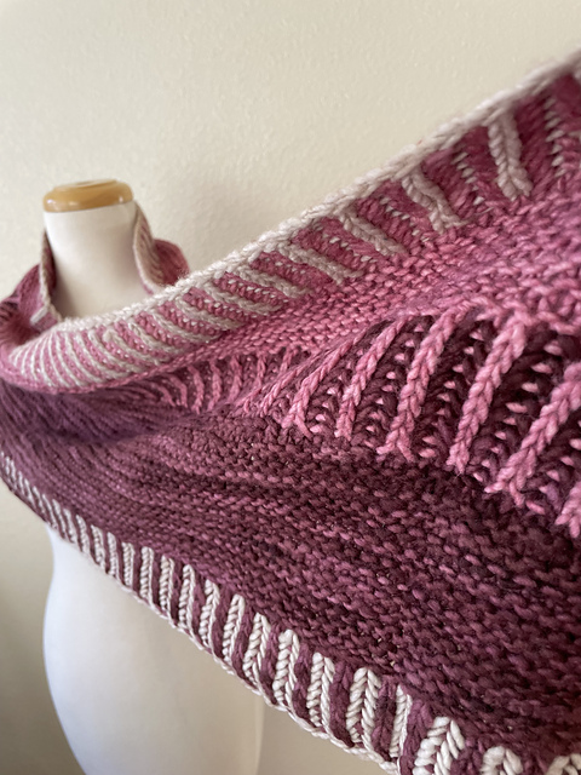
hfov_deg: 53.1
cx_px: 290
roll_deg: +2.0
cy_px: 388
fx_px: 582
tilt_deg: -16.4
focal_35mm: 26
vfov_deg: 67.3
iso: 125
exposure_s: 1/105
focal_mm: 4.2
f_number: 1.6
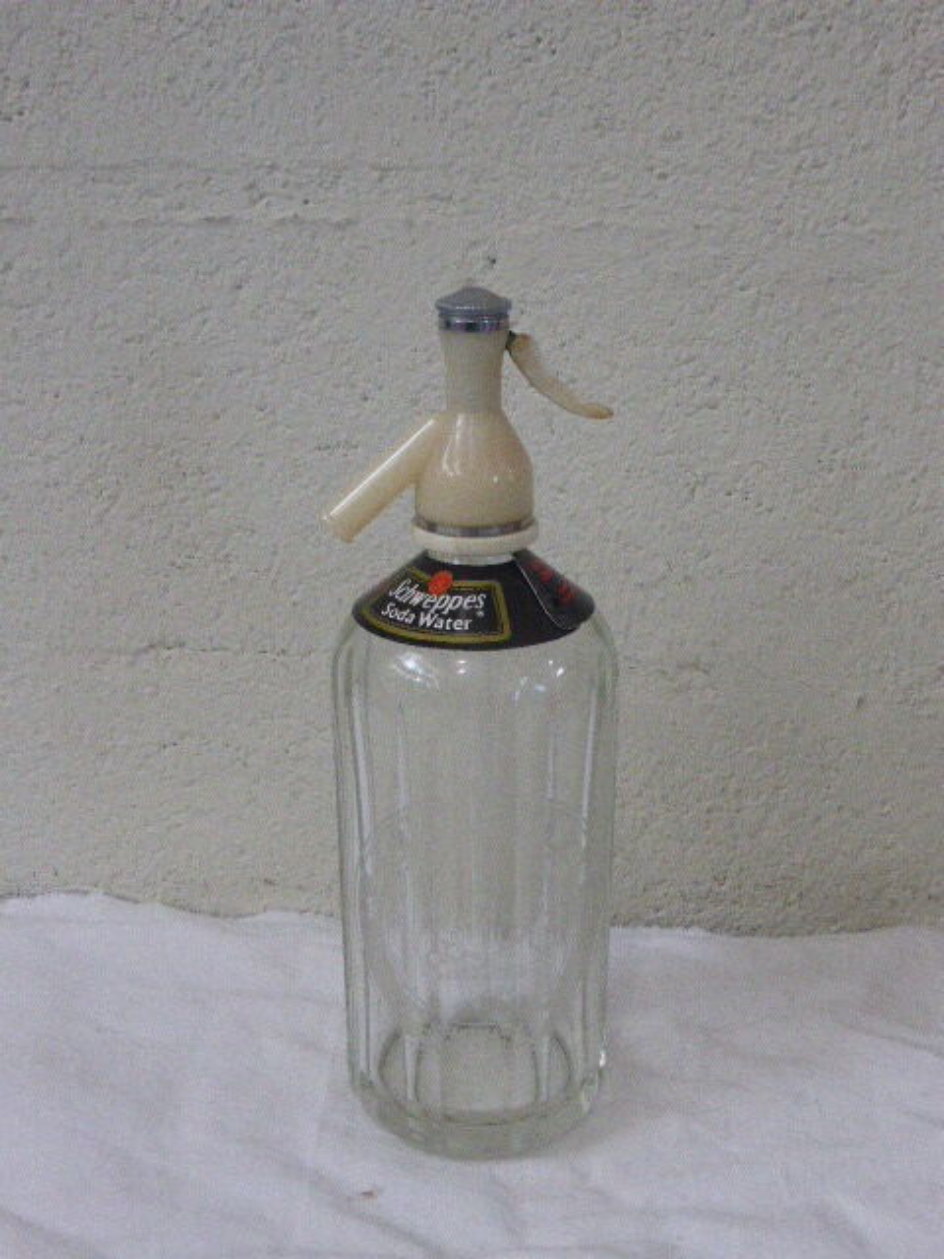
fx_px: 1673
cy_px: 630
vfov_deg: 41.2
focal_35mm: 46
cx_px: 472
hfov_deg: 31.5
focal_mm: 7.9
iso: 1000
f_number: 4.1
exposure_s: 1/250
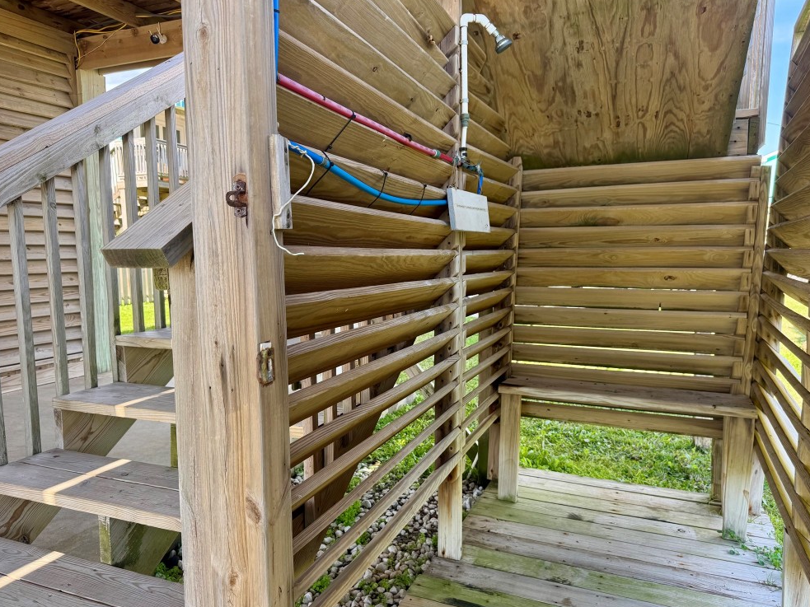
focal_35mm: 25
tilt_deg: -6.9
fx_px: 585
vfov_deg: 54.9
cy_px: 308
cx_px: 406
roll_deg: +0.5
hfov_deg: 69.4
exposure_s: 1/318
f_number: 1.78
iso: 80
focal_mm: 6.76
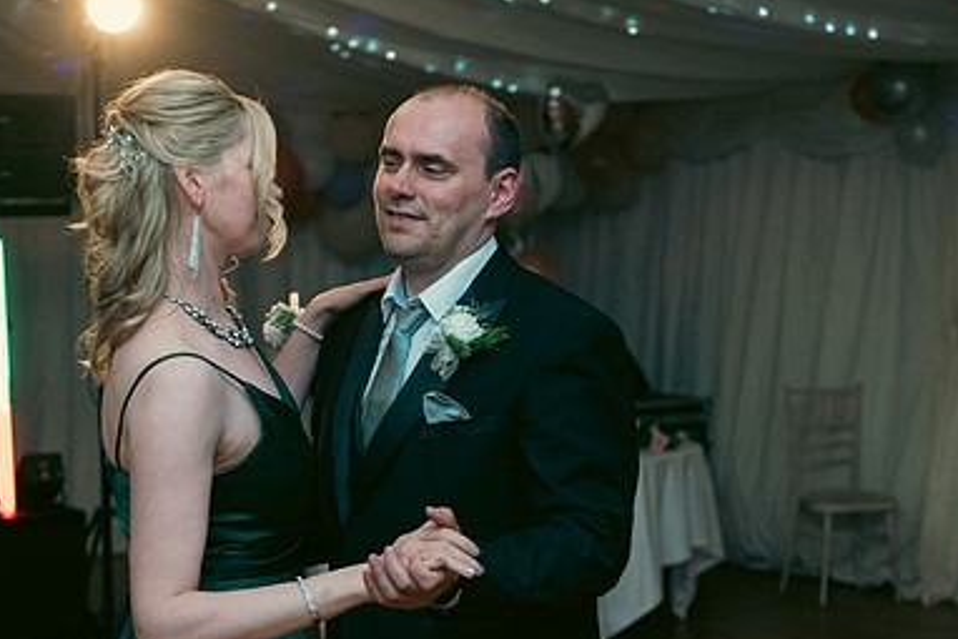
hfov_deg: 23.9
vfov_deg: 16.0
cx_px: 424
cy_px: 460
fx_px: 2263
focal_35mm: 85
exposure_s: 1/160
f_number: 3.5
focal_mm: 56
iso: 800
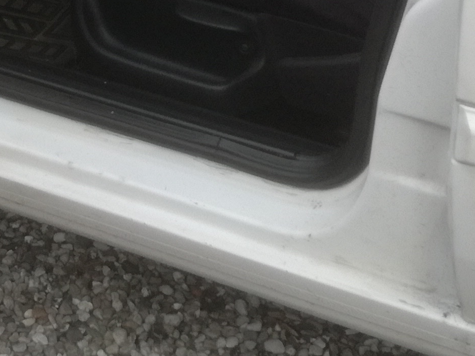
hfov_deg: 16.0
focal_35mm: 120
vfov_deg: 11.9
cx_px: -27
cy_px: -129
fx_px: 1647
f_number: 2
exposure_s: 1/160
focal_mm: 3.79
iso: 50
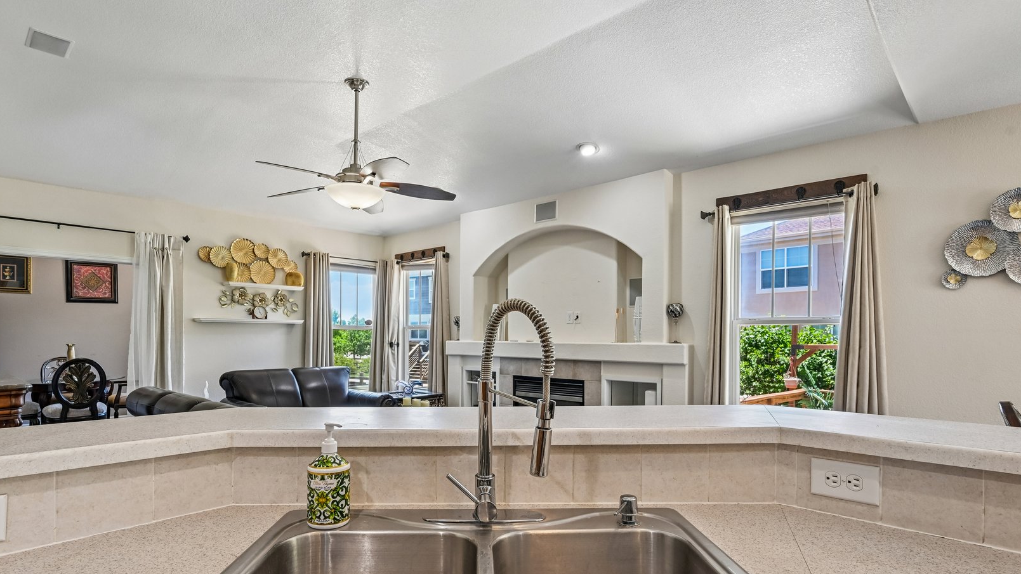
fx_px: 541
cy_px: 331
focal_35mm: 20
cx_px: 490
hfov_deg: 86.6
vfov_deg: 55.6
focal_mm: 15
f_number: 10
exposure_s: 1/15
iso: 220
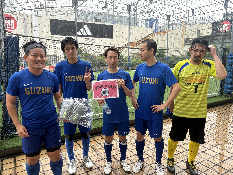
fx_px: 175
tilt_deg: -8.6
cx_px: 116
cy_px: 88
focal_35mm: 26
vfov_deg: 53.1
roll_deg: +0.8
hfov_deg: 67.3
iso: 80
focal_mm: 5.96
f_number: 1.6
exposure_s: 1/236
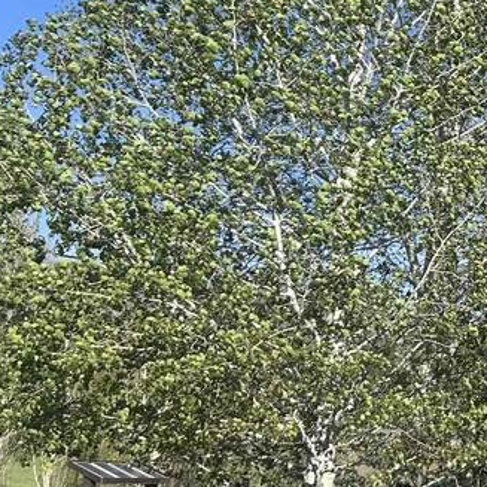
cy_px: 179
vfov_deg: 19.3
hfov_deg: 16.5
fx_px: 1433
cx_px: 841
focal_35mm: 90
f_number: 1.5
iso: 50
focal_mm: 5.7
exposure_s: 1/3257
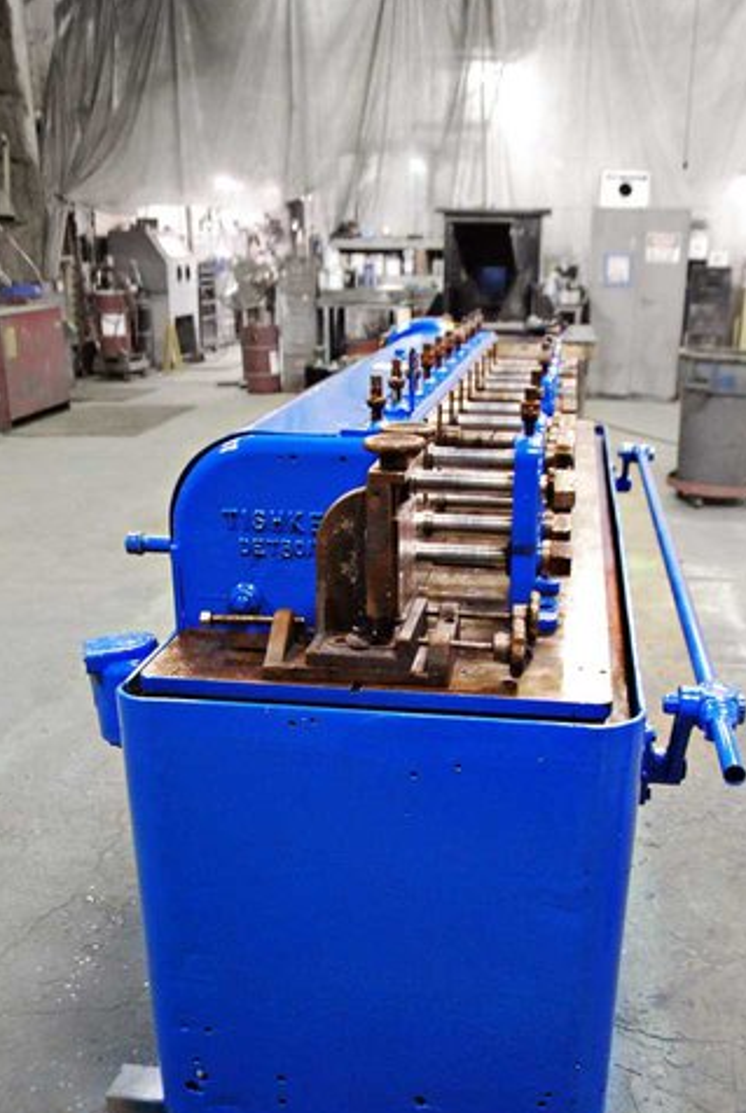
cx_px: 407
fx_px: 1053
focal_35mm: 34
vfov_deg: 55.1
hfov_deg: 39.0
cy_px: 690
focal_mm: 18
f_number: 3.8
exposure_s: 1/20
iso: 1600
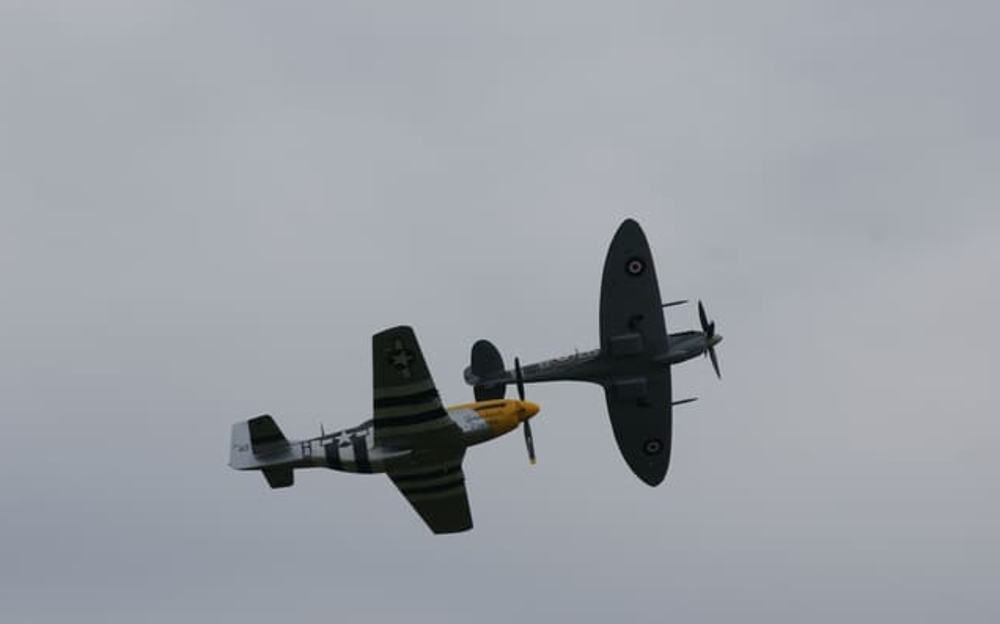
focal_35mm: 277
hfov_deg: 7.6
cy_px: 332
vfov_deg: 4.7
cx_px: 498
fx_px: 7546
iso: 200
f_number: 8
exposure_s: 1/800
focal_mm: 180
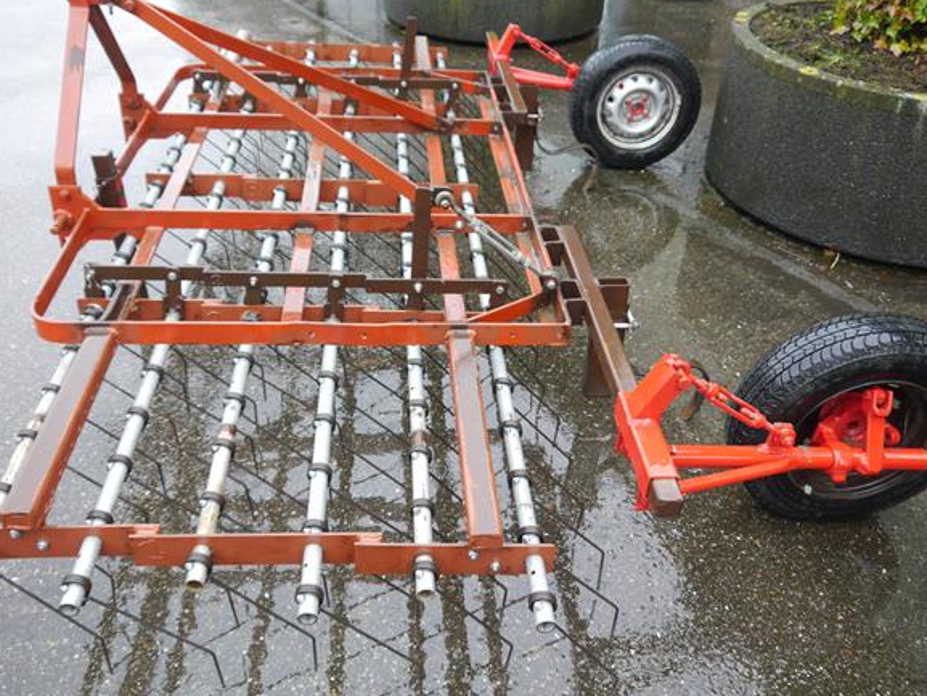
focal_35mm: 31
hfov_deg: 58.3
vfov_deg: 45.5
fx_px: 830
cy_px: 341
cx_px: 443
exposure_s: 1/60
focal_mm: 14
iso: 320
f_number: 3.5
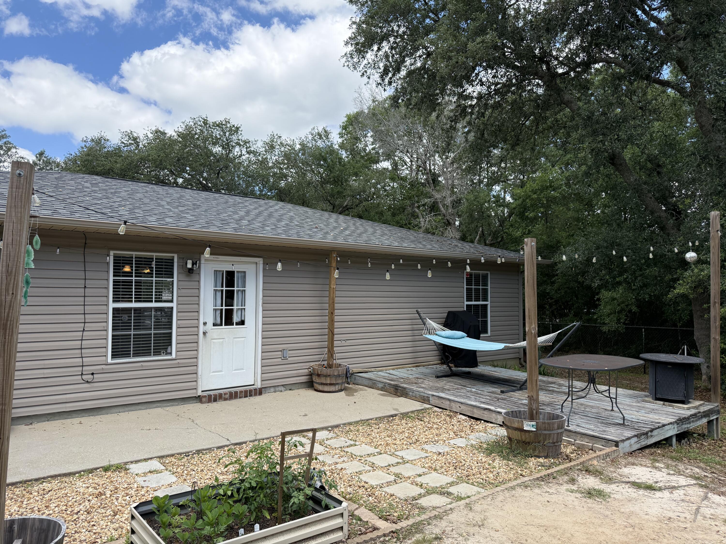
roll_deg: -1.0
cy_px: 272
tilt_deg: +3.1
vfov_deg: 56.8
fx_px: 503
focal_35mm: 24
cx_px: 363
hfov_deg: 71.6
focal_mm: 6.76
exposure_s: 1/2370
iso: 100
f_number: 1.78
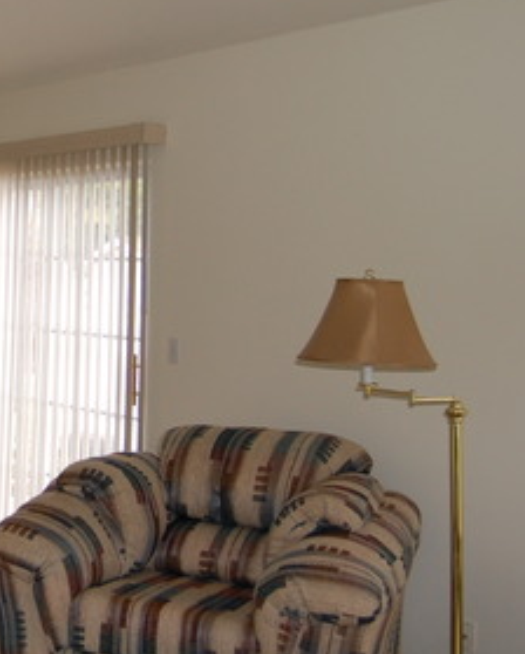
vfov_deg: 32.4
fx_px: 1124
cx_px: -47
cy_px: 277
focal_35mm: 58
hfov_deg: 24.6
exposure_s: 1/200
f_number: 3.5
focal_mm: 18
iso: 400
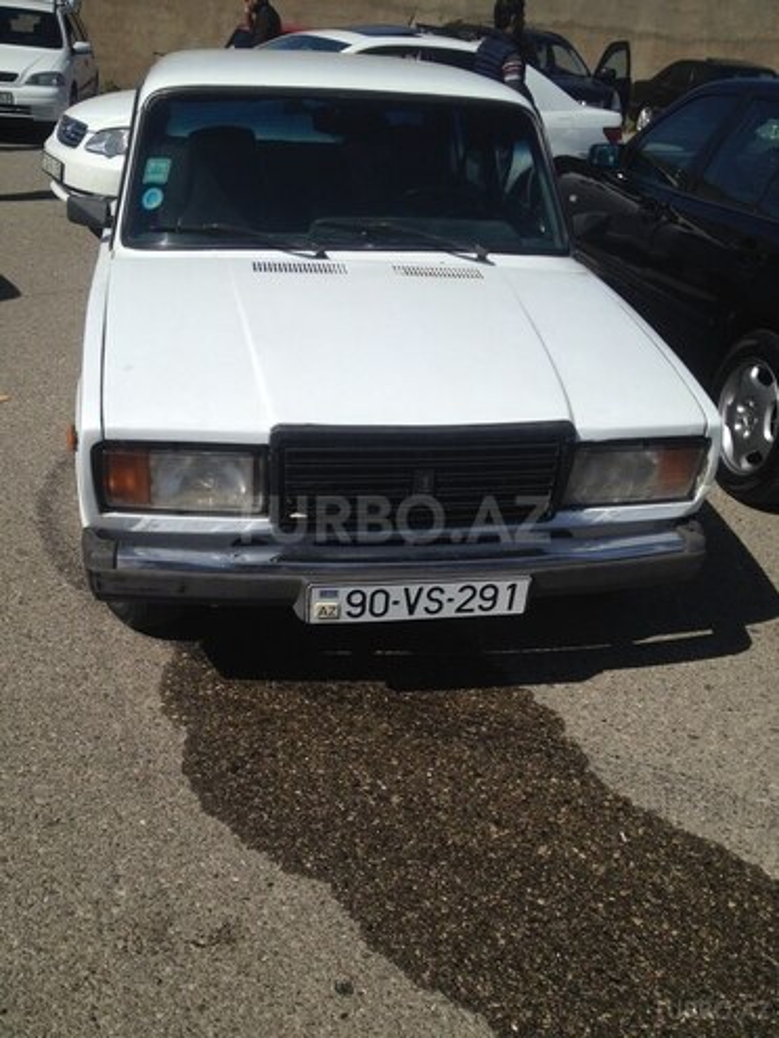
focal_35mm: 35
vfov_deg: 52.6
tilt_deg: -26.0
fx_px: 1050
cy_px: 519
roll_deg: -2.4
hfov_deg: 40.7
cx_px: 390
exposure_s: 1/3953
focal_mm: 4.28
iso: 50
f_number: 2.4
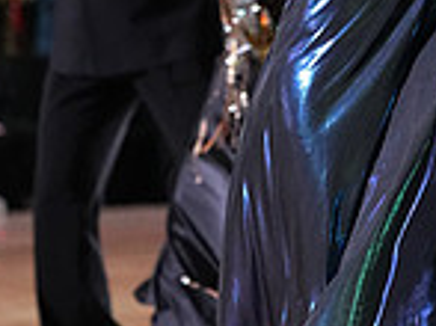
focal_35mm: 443
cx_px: 461
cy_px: -142
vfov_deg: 3.3
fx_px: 5575
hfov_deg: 4.5
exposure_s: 1/400
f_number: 4.5
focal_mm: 117
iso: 6400
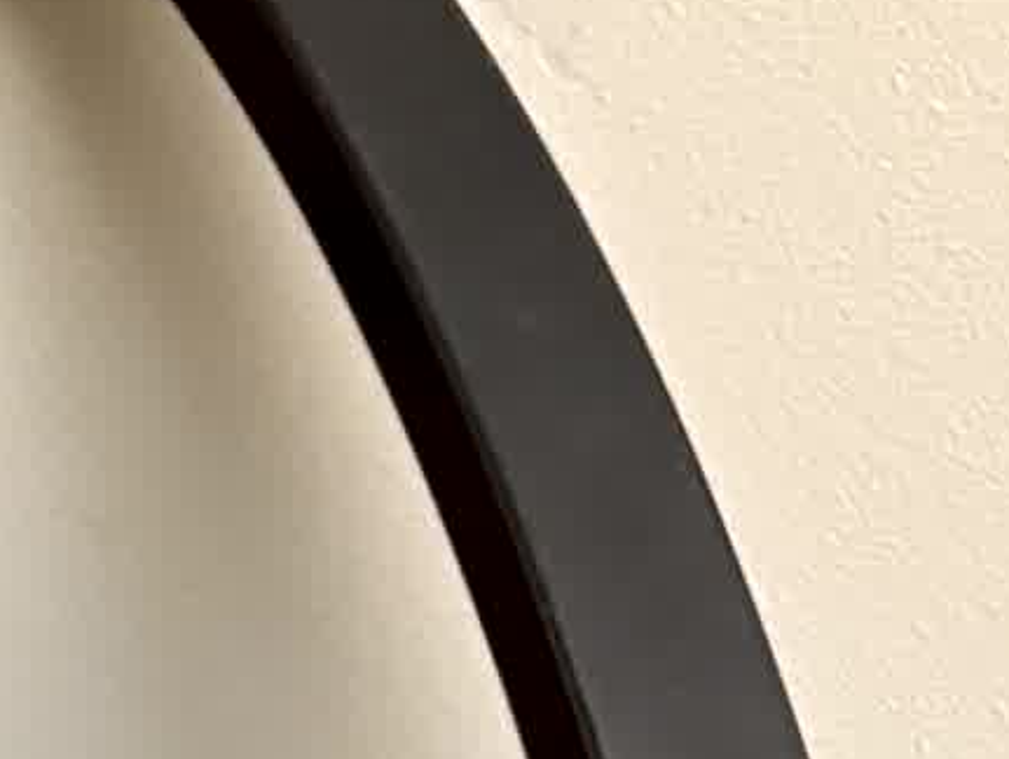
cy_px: 610
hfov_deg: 10.1
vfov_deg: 8.8
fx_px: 4930
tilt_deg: -61.6
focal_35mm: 169
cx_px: -1444
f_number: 1.6
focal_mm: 5.96
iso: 500
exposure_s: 1/40
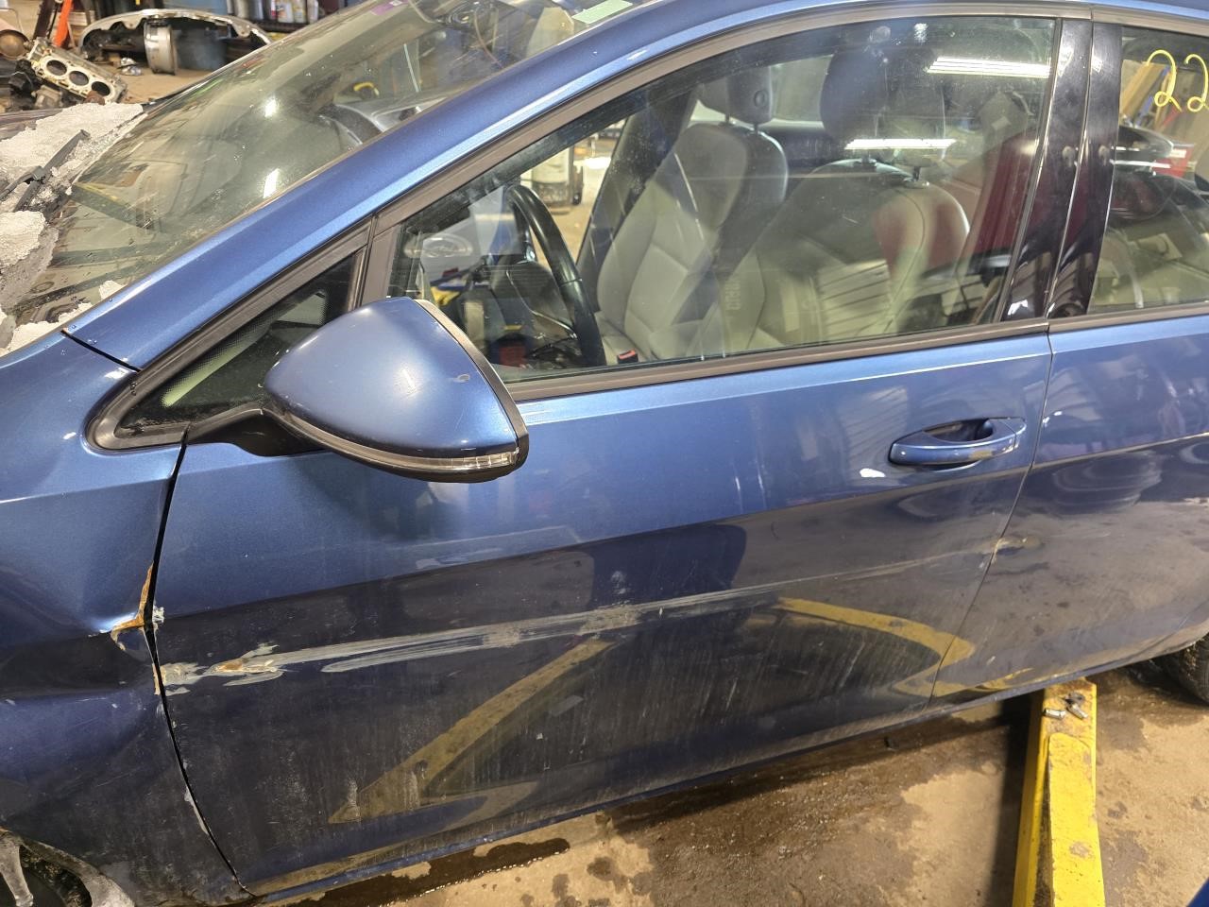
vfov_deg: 58.9
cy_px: 454
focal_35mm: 23
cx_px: 604
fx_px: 803
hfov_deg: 73.9
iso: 640
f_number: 1.7
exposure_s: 1/60
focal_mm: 6.3
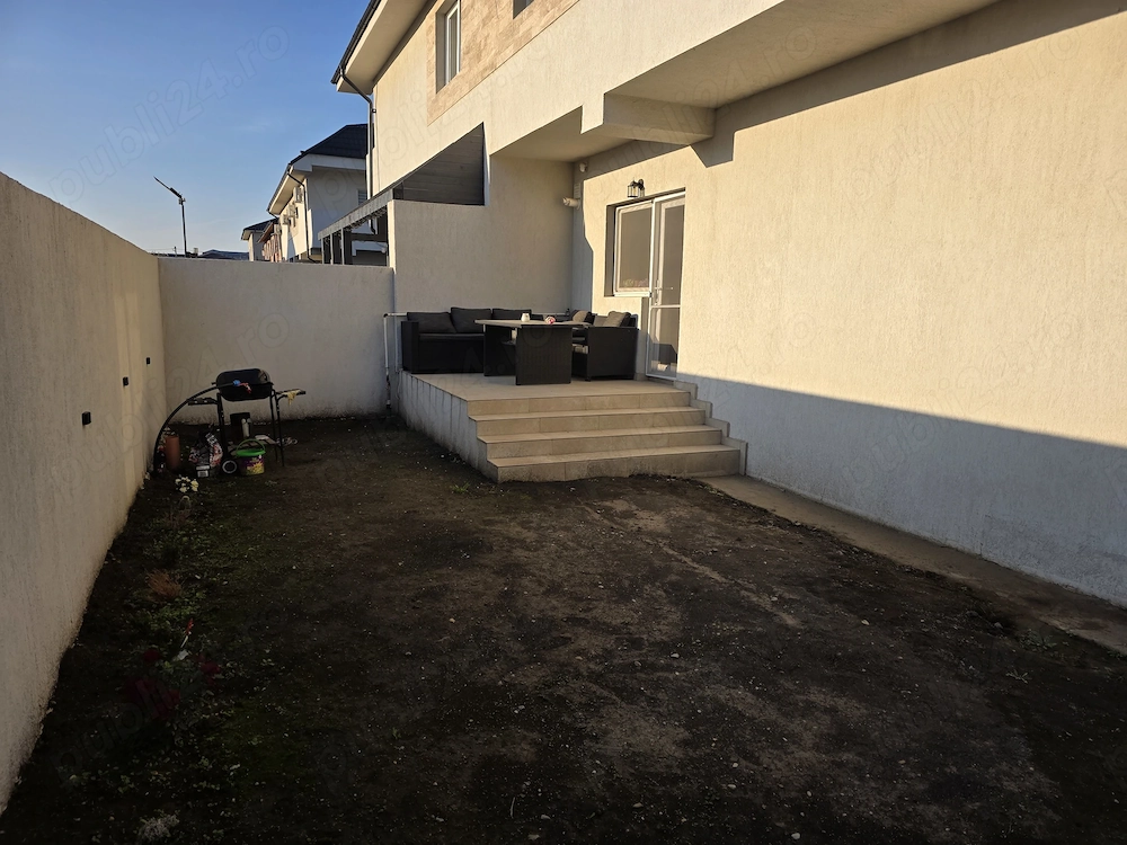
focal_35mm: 23
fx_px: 749
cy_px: 422
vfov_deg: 58.9
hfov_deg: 73.9
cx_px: 564
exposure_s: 1/3569
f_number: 1.7
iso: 80
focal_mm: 6.3
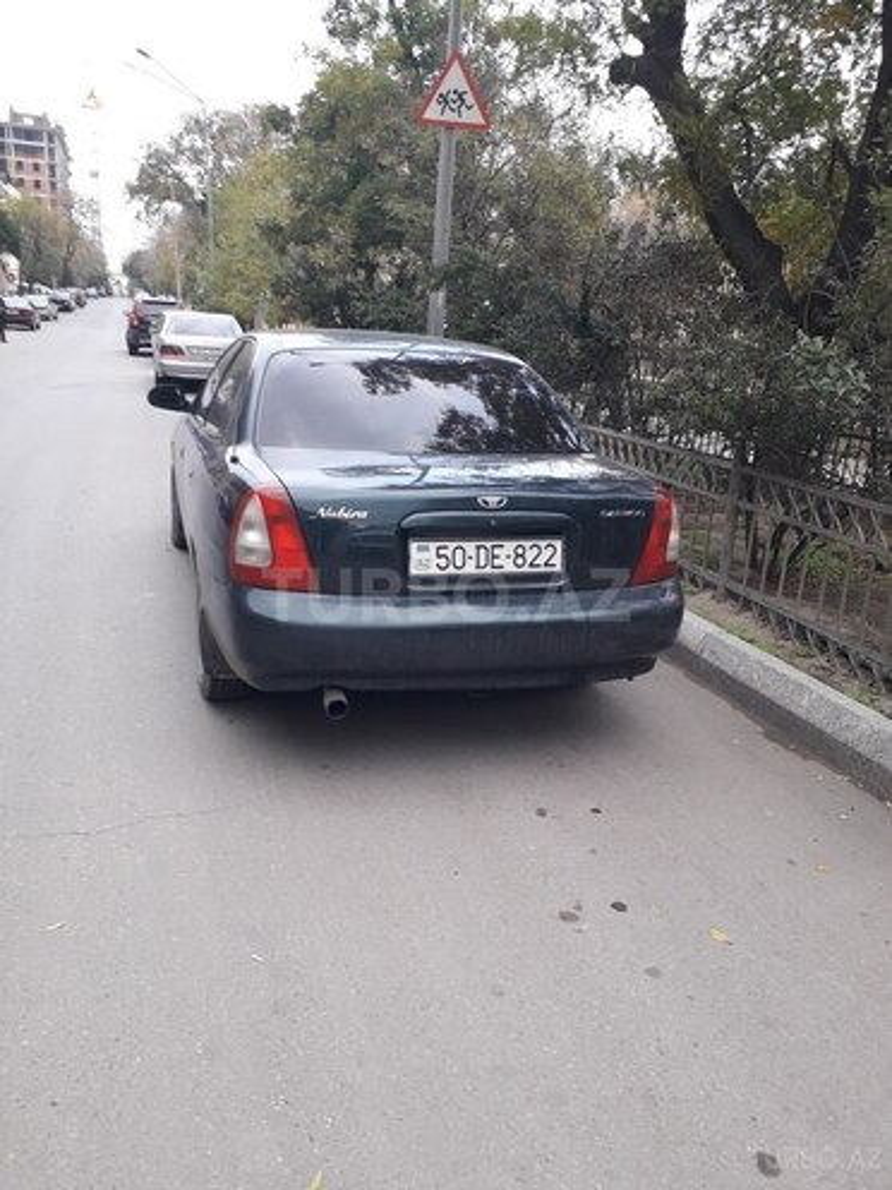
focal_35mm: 27
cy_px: 595
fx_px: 928
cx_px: 446
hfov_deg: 51.4
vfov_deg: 65.3
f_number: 1.9
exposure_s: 1/100
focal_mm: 3.6
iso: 50
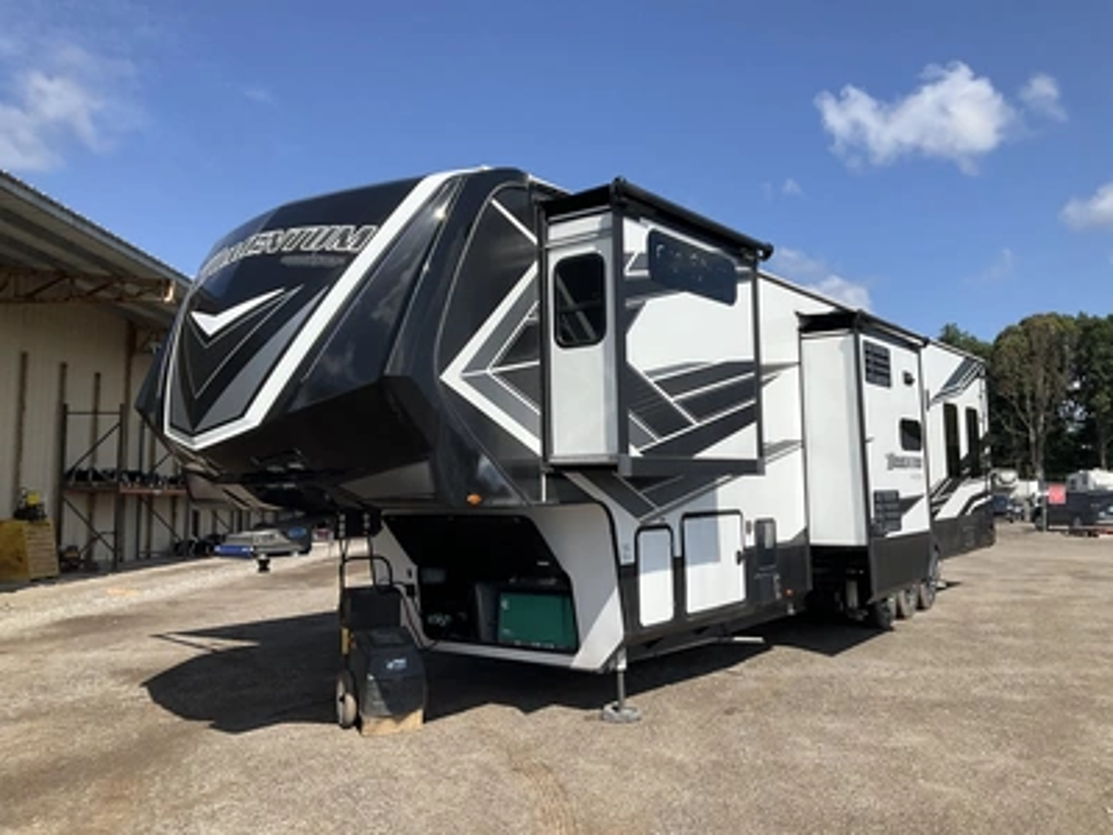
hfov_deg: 61.7
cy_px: 418
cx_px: 556
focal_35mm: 29
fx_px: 932
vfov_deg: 48.2
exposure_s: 1/2141
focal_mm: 3
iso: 25
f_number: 1.8
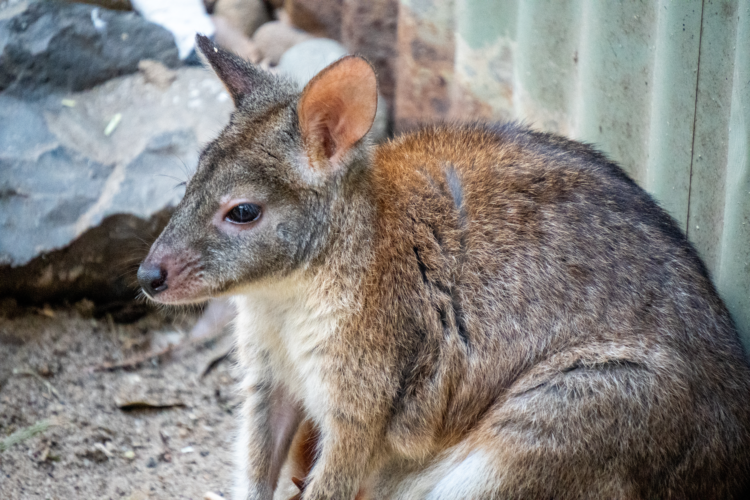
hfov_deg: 4.6
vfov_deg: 3.1
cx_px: 375
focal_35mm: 450
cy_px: 250
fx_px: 9374
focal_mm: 300
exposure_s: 1/250
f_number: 6.3
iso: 6400
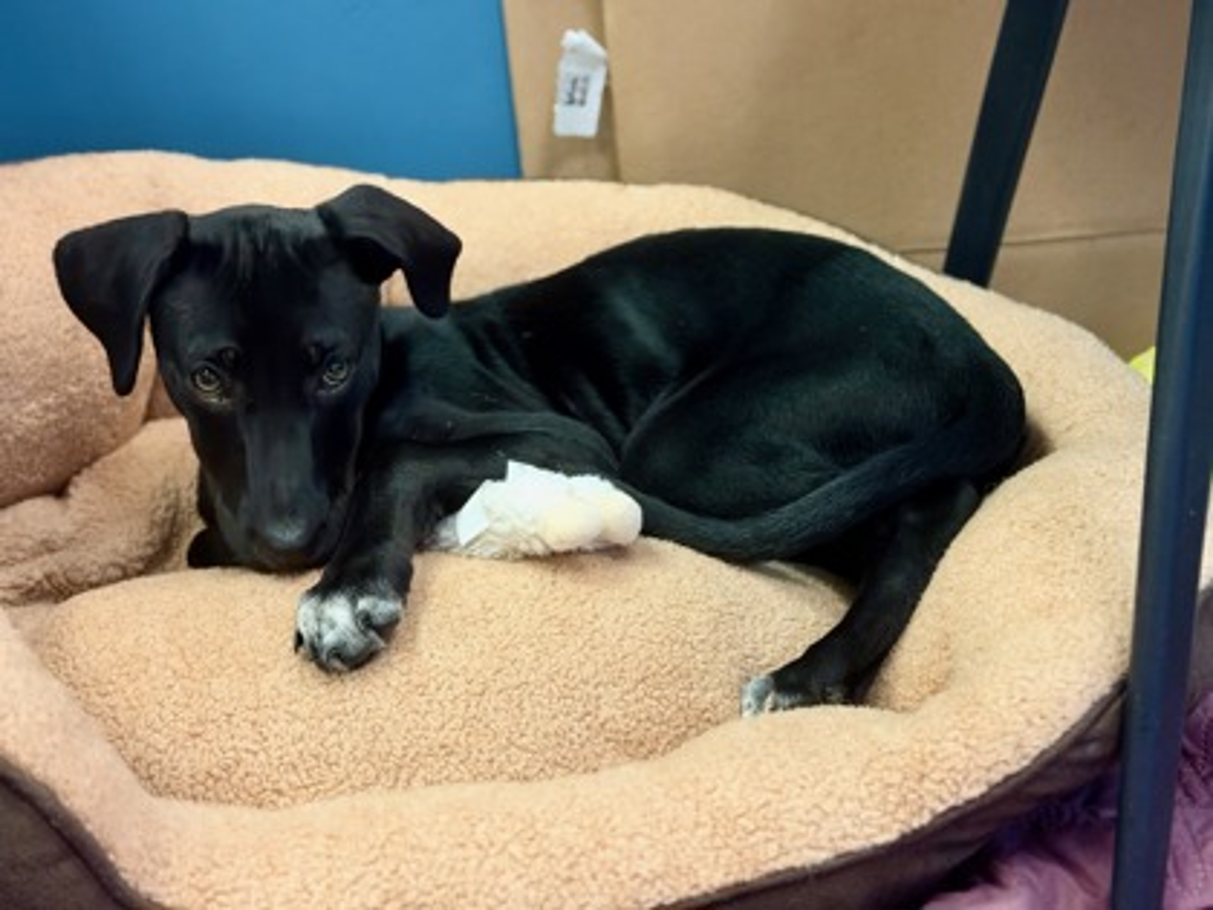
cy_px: 455
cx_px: 606
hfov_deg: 39.7
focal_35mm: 48
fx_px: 1682
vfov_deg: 30.3
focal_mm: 6.76
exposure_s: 1/40
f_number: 1.78
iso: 400
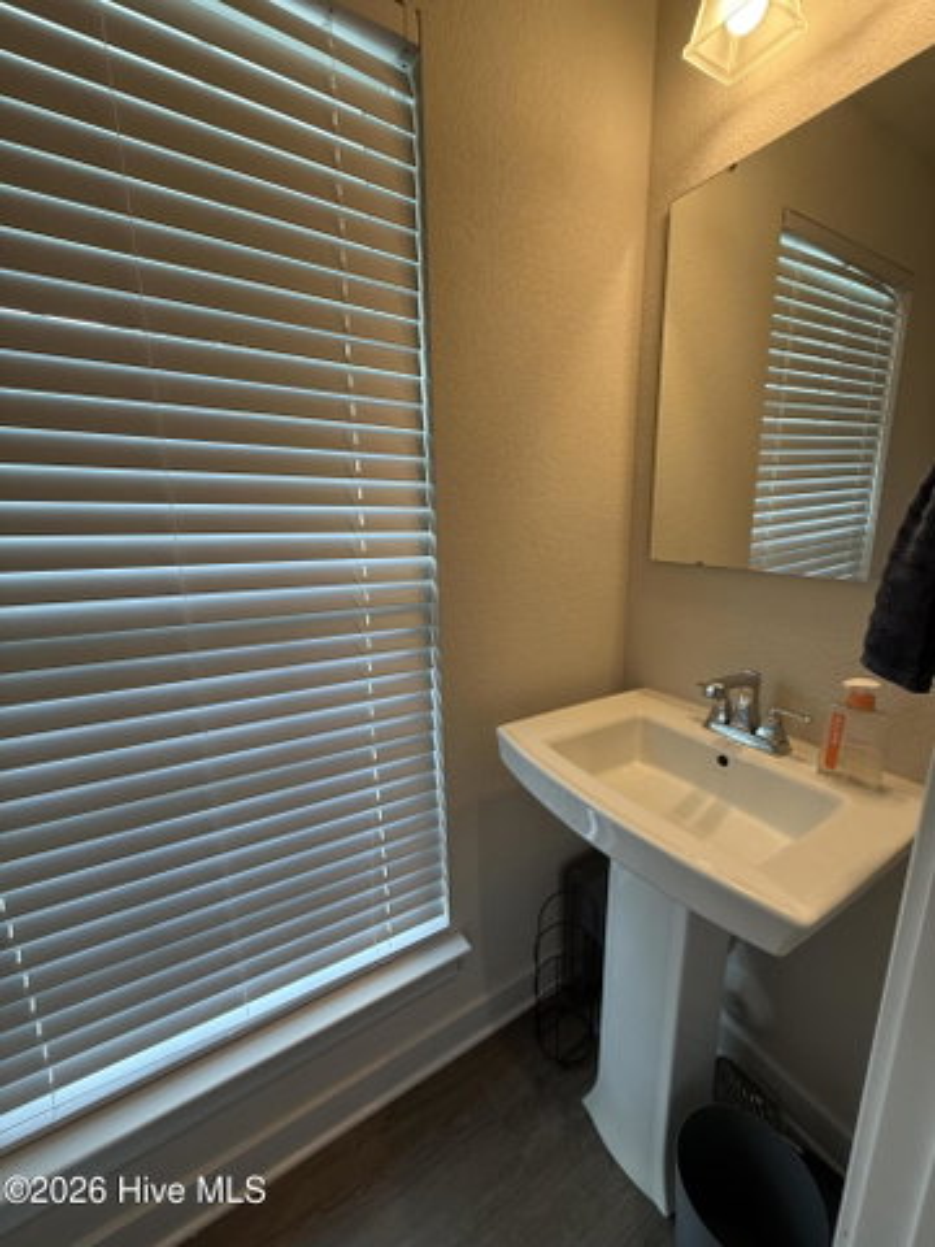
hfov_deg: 85.7
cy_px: 624
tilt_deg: -11.9
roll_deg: +0.9
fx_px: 504
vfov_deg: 102.1
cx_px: 468
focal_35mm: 14
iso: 160
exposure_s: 1/120
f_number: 2.2
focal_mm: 2.22
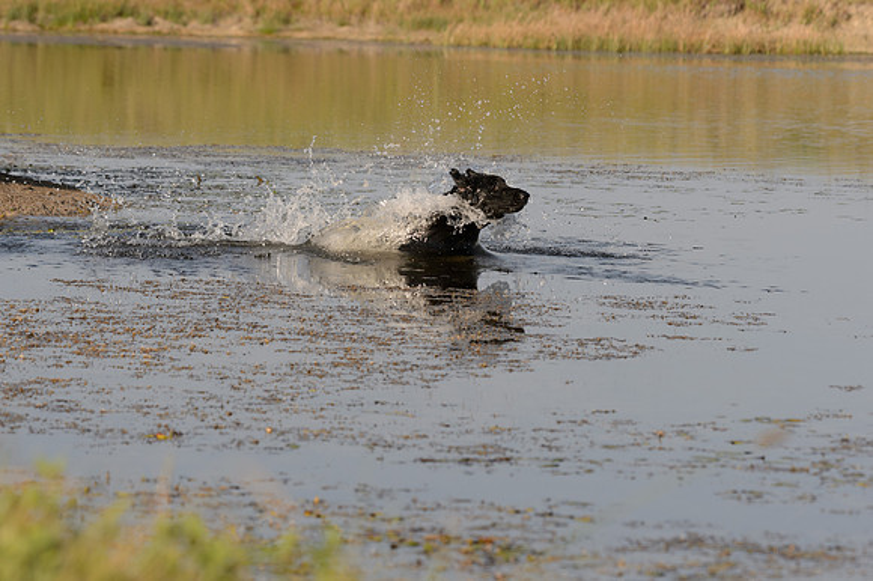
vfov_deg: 6.9
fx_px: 4847
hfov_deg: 10.3
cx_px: 436
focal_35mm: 200
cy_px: 290
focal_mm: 200
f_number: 8
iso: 640
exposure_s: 1/1600
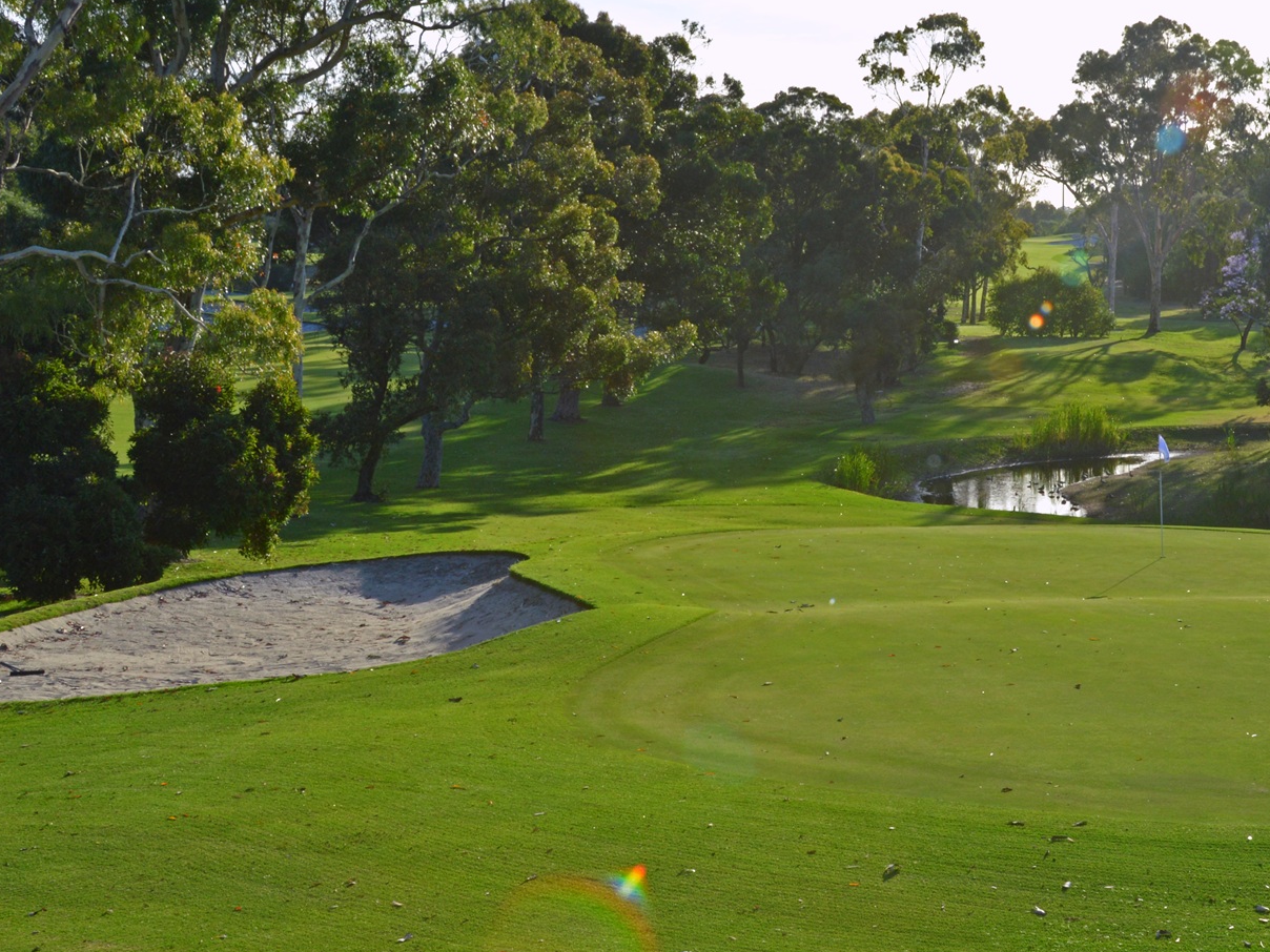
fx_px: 2275
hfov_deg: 30.6
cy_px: 420
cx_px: 959
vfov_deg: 23.6
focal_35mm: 62
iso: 200
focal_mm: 26
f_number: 14
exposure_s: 1/125
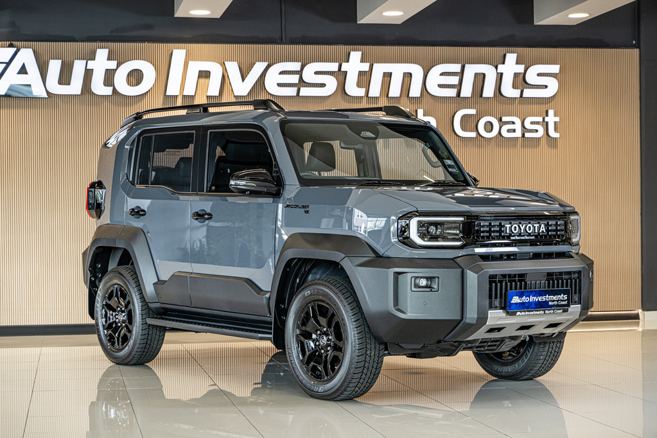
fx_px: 1369
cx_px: 328
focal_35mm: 75
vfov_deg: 18.2
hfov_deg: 27.0
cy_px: 219
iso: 500
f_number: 4.5
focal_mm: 75
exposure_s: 1/125
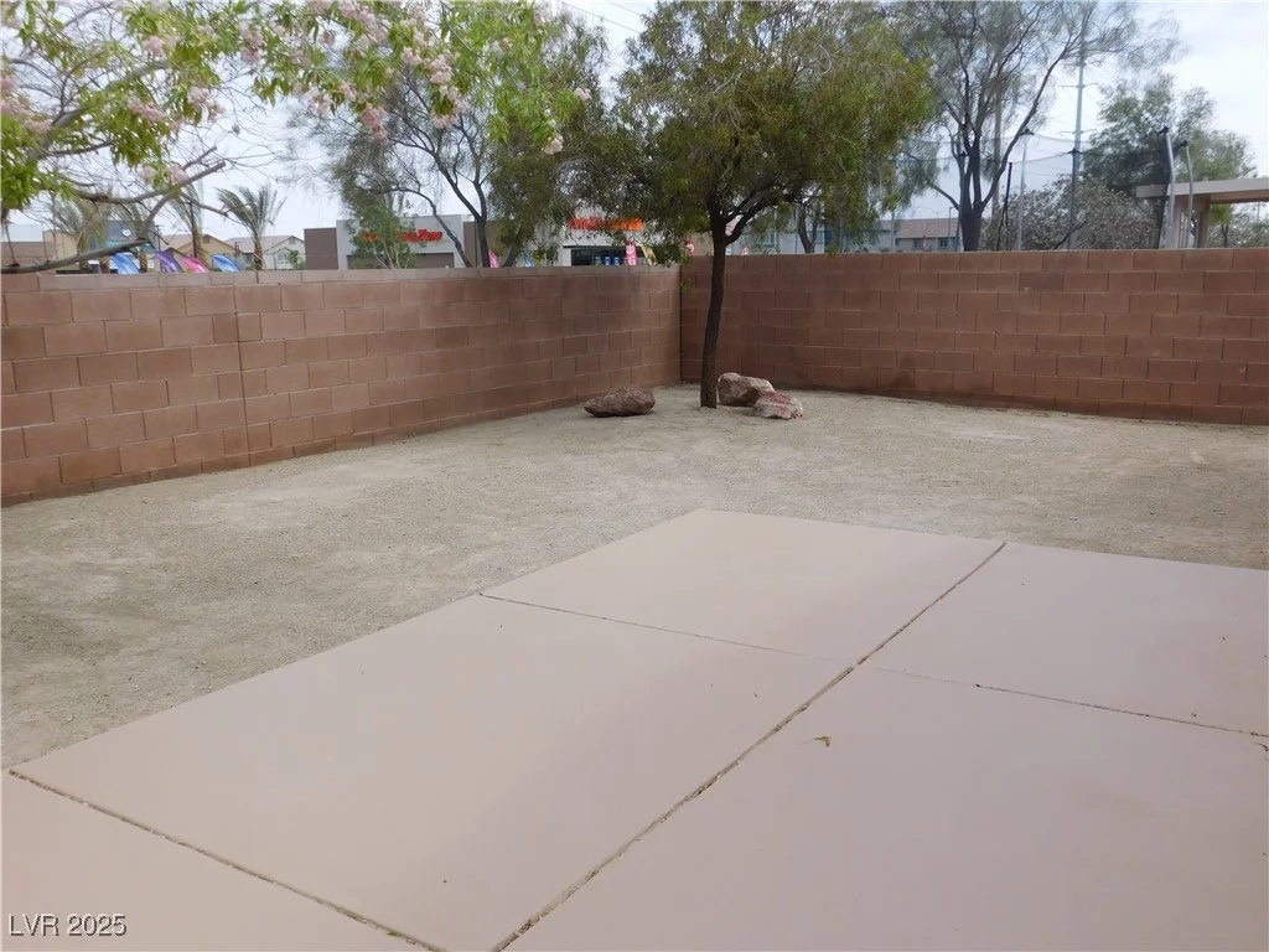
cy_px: 476
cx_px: 634
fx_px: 1100
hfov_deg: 60.0
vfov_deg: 46.8
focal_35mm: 30
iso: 125
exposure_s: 1/1250
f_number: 3.2
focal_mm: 5.3
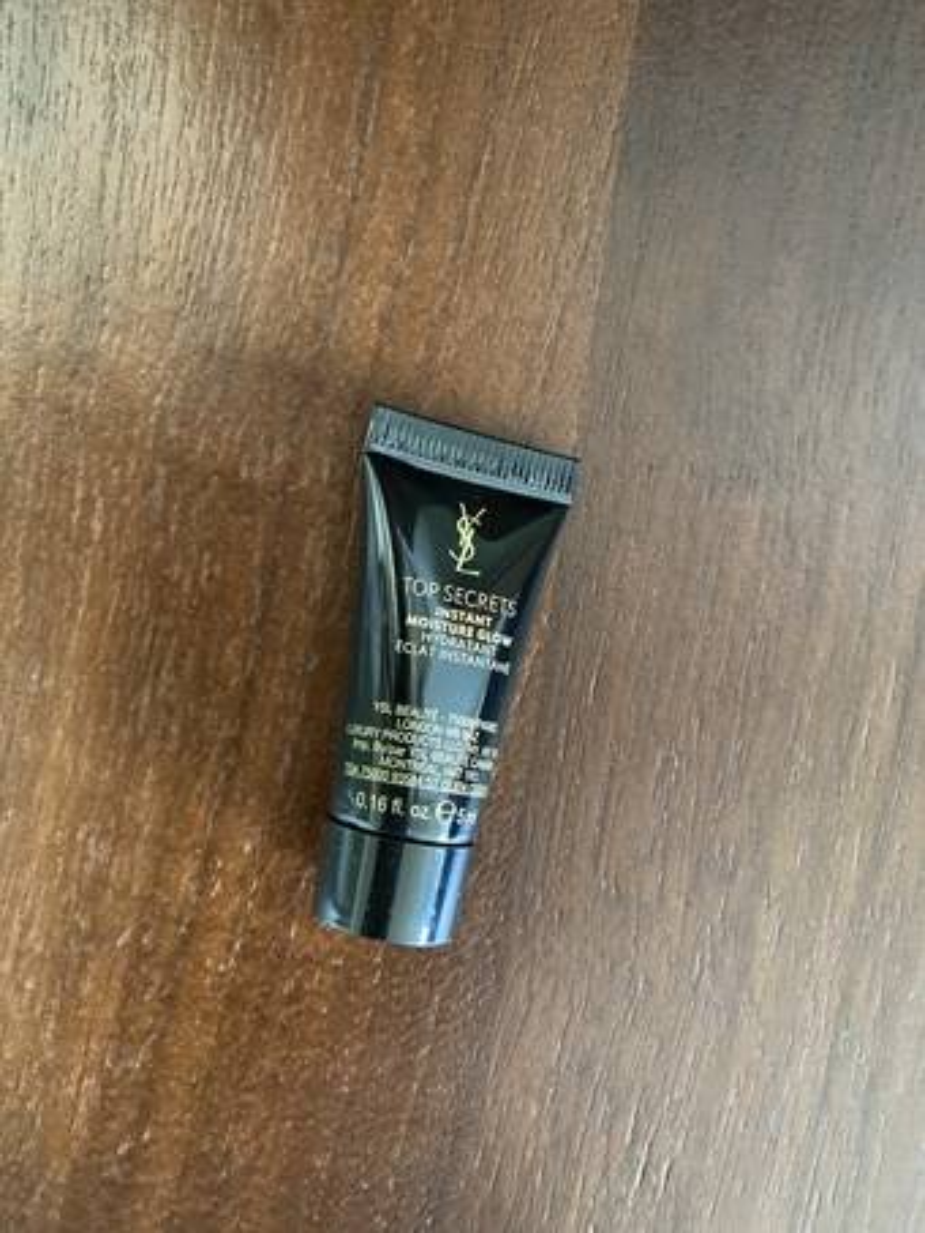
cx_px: 462
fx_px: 926
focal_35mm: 26
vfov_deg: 67.3
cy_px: 616
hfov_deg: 53.1
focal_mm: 4.25
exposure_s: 1/30
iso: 640
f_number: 1.8
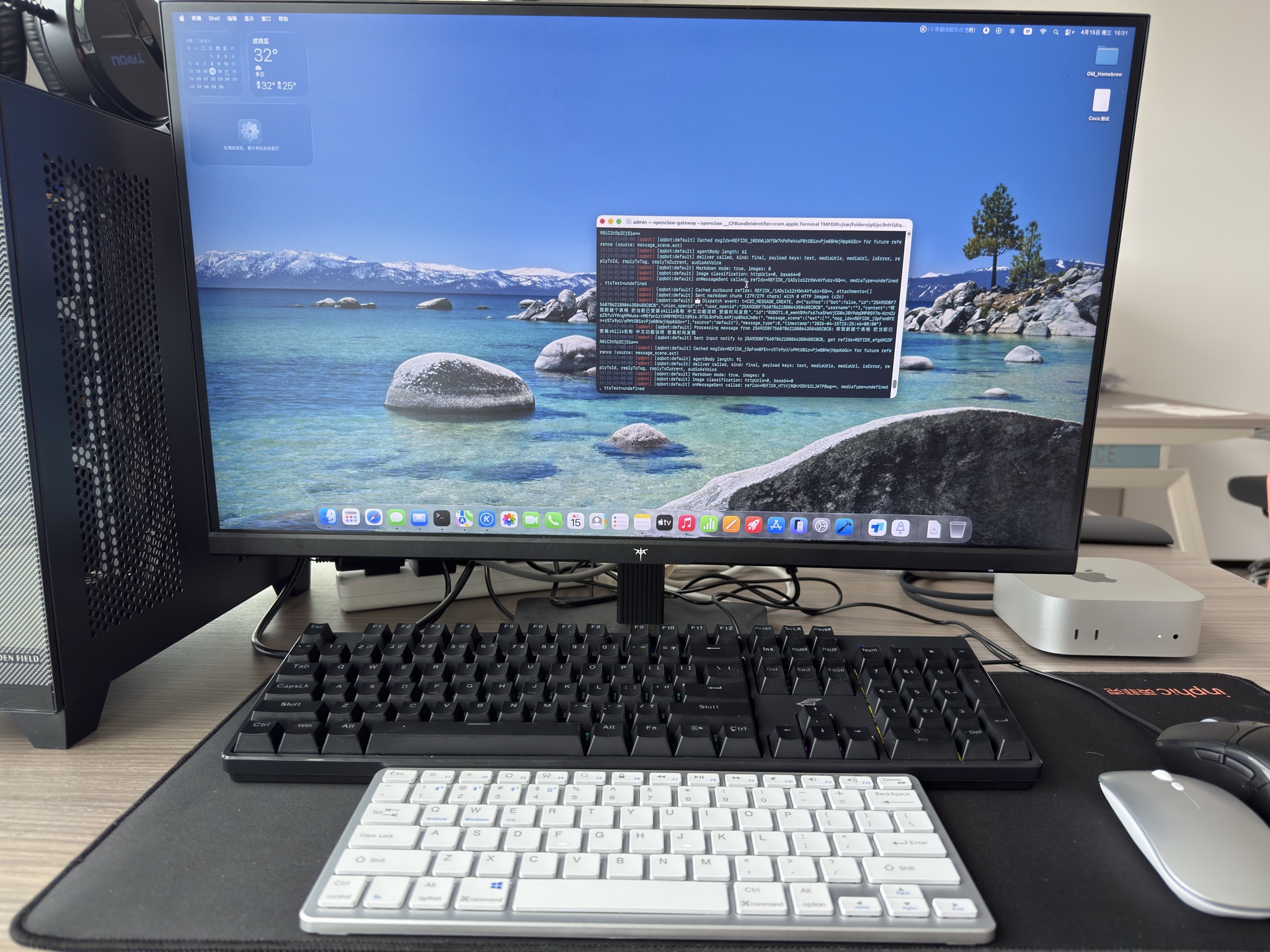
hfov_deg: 71.6
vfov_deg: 56.8
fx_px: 881
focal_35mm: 24
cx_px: 635
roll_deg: -0.4
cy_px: 476
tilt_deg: -9.9
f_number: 1.78
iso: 100
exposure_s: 1/110
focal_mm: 6.76
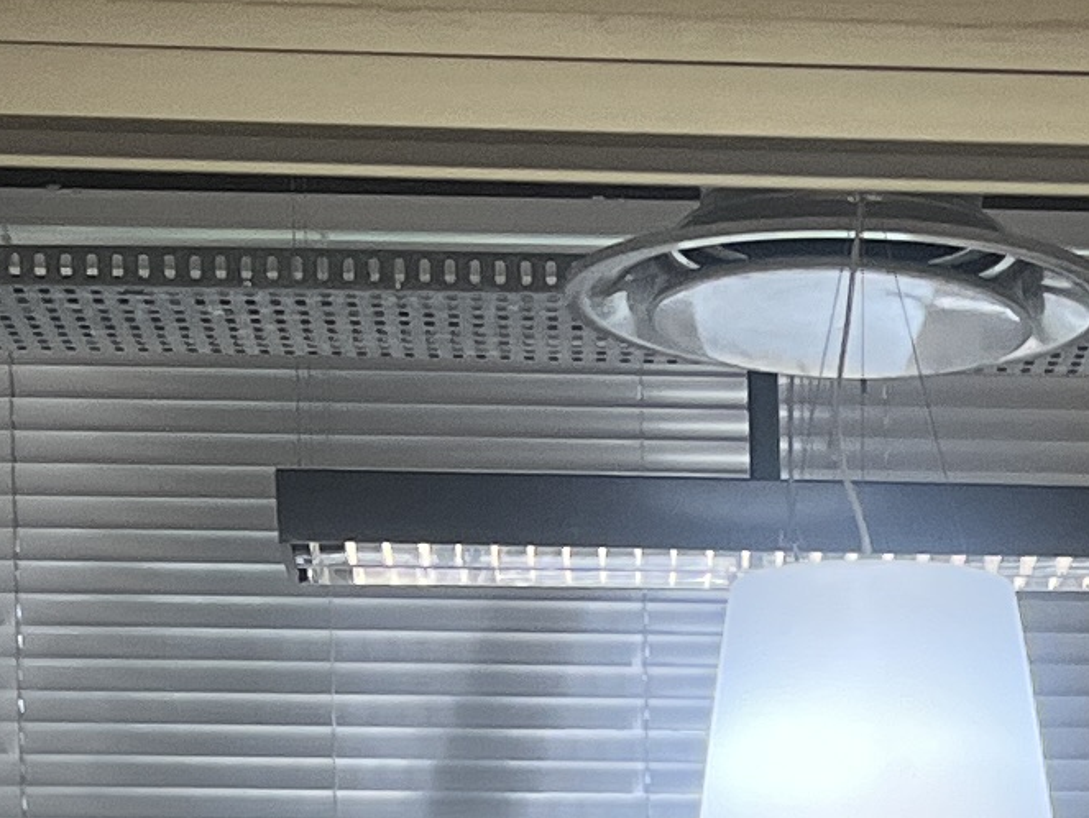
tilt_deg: -6.3
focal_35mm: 158
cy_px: 1935
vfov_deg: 8.6
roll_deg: +0.1
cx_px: 1189
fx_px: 4973
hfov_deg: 12.3
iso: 100
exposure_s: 1/100
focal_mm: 5.1
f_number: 1.6
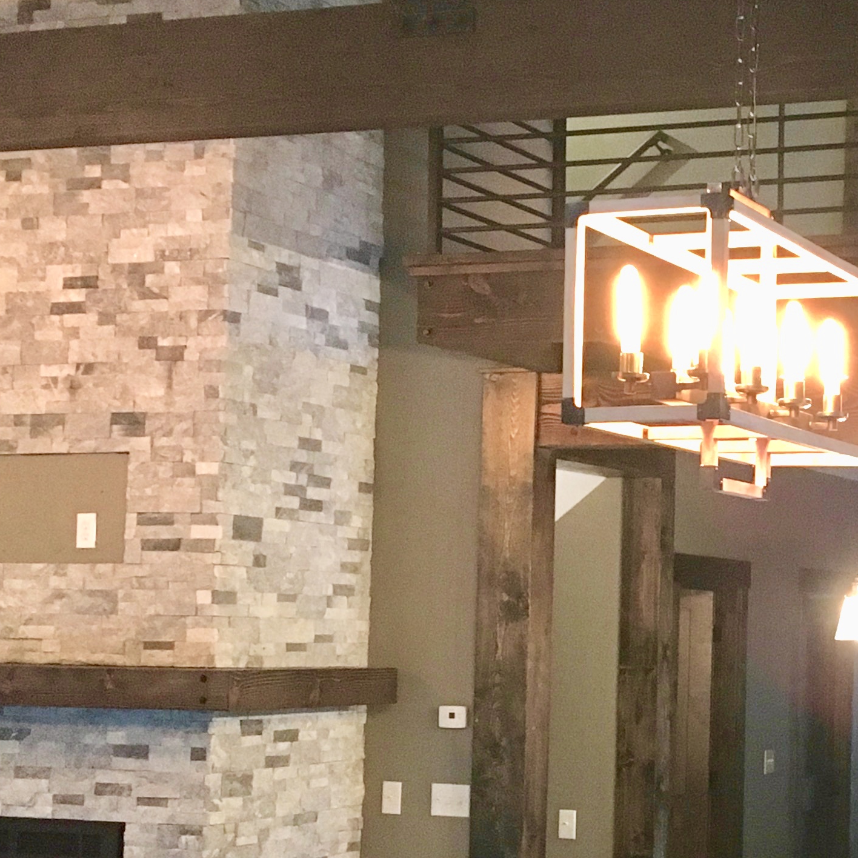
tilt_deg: +3.1
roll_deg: -1.7
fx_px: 2047
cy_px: 543
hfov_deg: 22.8
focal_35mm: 73
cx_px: 844
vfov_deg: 23.6
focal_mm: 4.15
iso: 200
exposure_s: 1/15
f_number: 2.2
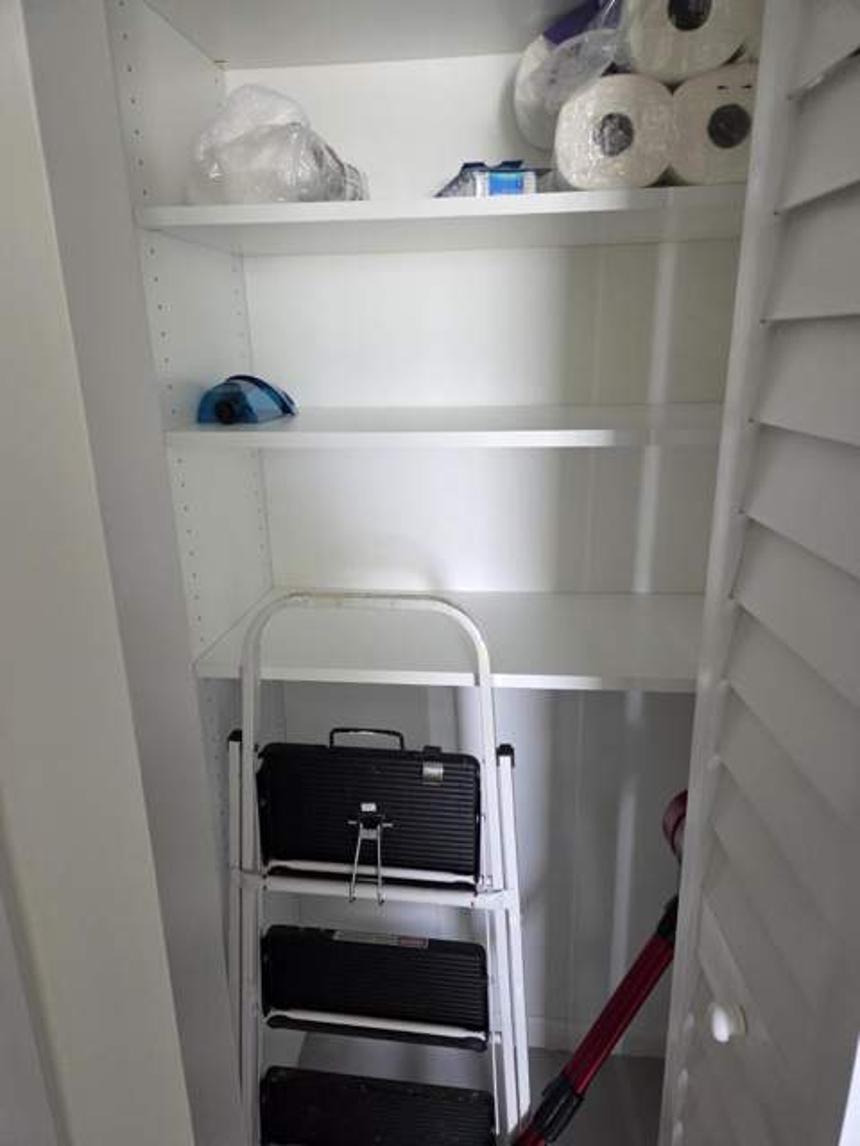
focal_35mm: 23
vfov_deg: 73.9
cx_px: 430
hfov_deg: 58.9
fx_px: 762
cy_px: 573
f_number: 1.8
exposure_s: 1/120
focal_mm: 5.4
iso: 1000
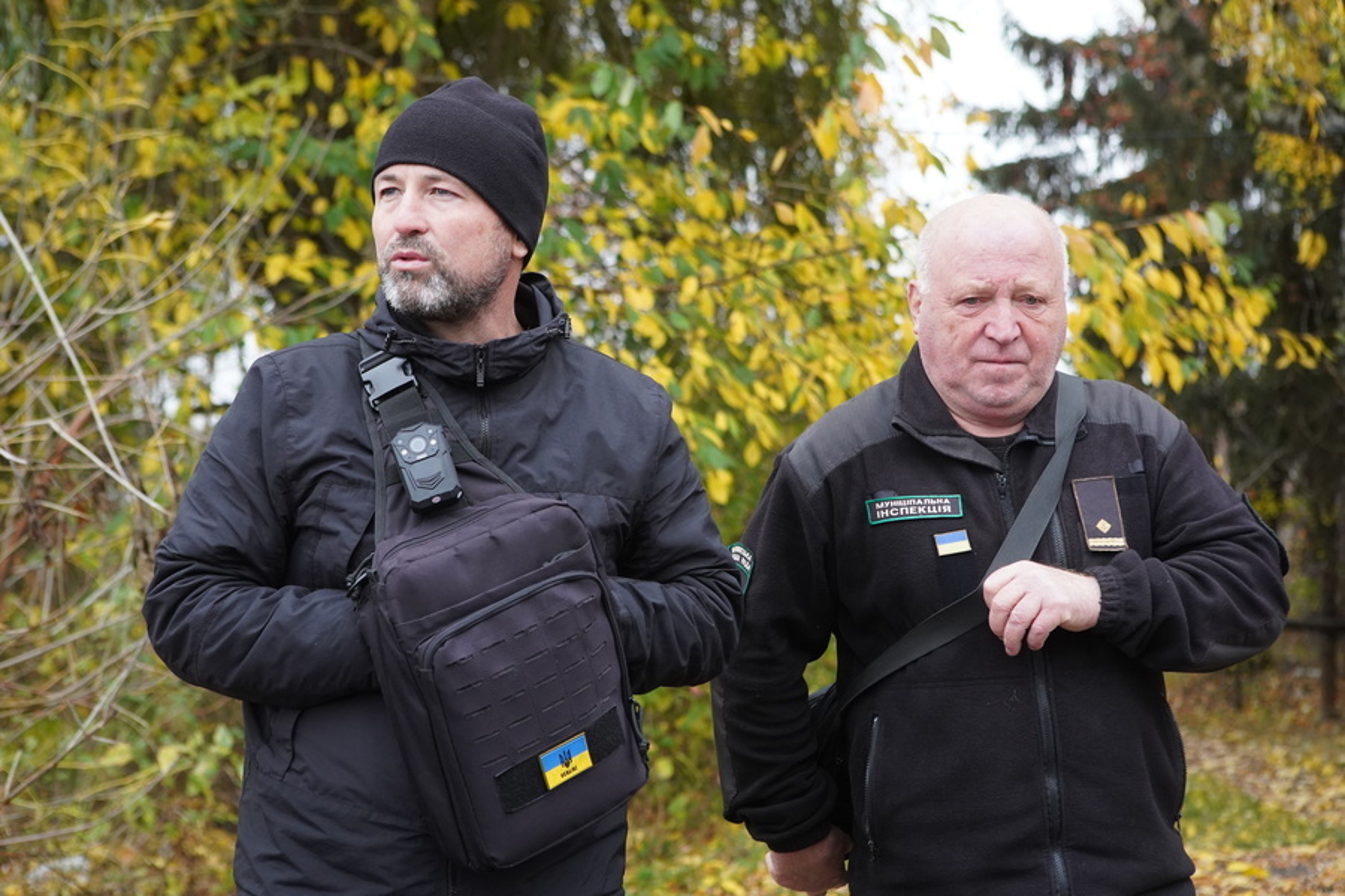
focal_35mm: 68
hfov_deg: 29.7
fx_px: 2540
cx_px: 672
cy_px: 448
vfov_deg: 20.0
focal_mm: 68
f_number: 5
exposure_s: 1/640
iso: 2500
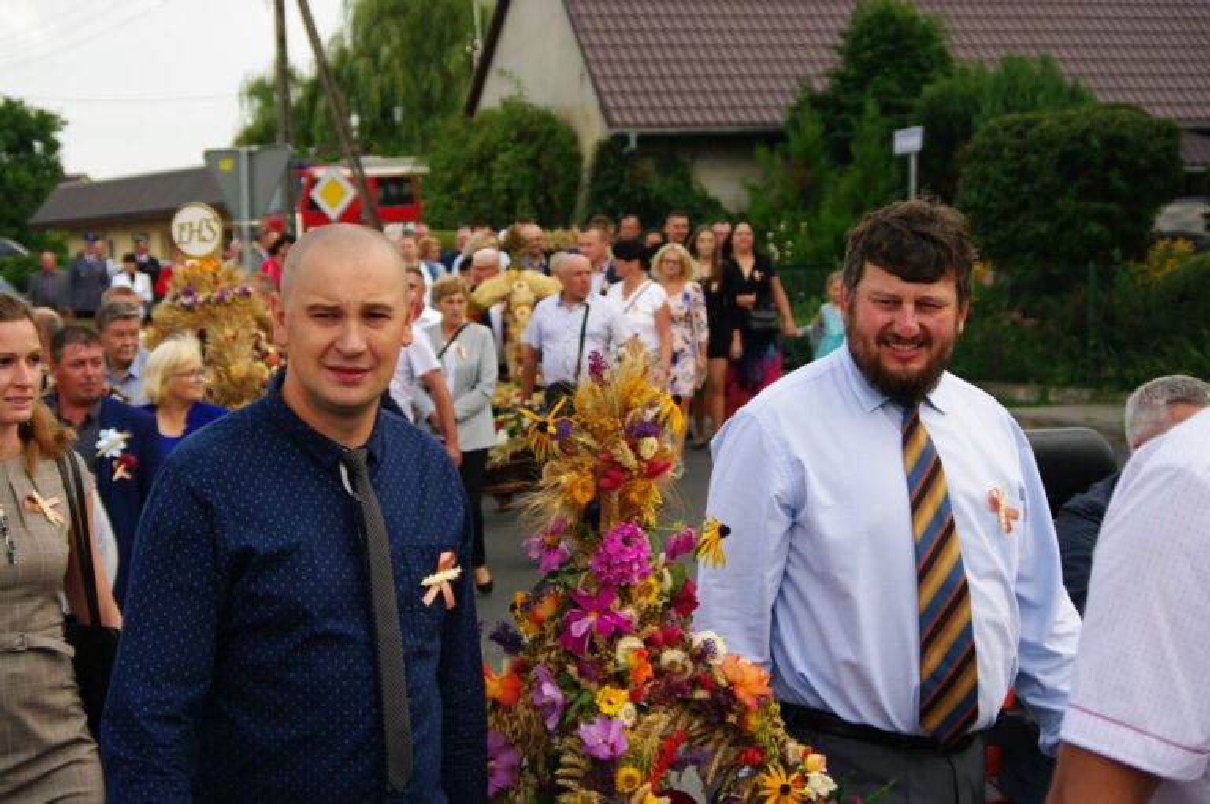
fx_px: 2920
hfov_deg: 23.4
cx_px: 605
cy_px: 402
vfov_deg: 15.7
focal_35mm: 87
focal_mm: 58
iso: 280
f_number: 5.6
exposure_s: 1/500
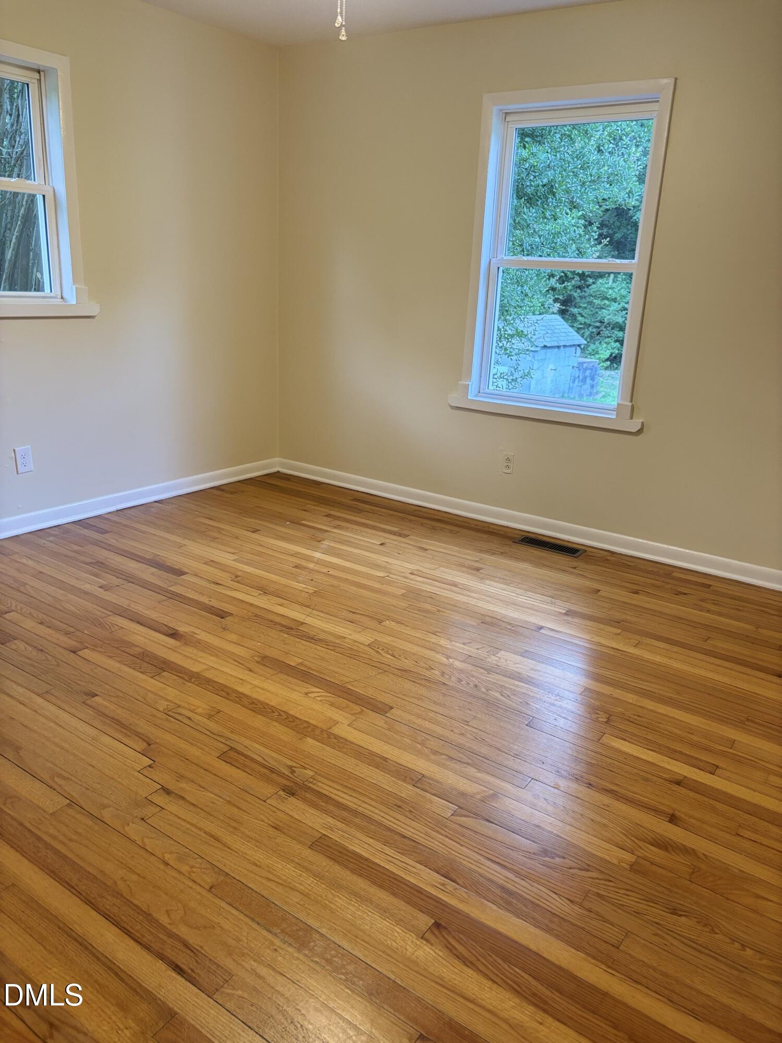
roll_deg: -3.0
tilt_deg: -17.4
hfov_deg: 53.1
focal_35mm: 26
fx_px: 783
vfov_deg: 67.3
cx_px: 391
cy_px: 522
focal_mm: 5.96
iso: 160
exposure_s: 1/60
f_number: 1.6
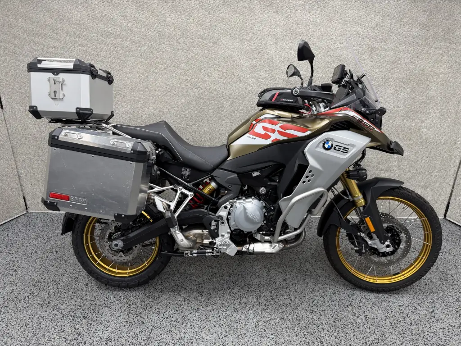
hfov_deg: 71.6
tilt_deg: -21.7
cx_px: 230
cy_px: 173
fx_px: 320
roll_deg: -0.5
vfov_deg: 56.8
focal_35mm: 24
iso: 160
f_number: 1.78
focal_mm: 6.76
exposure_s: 1/120
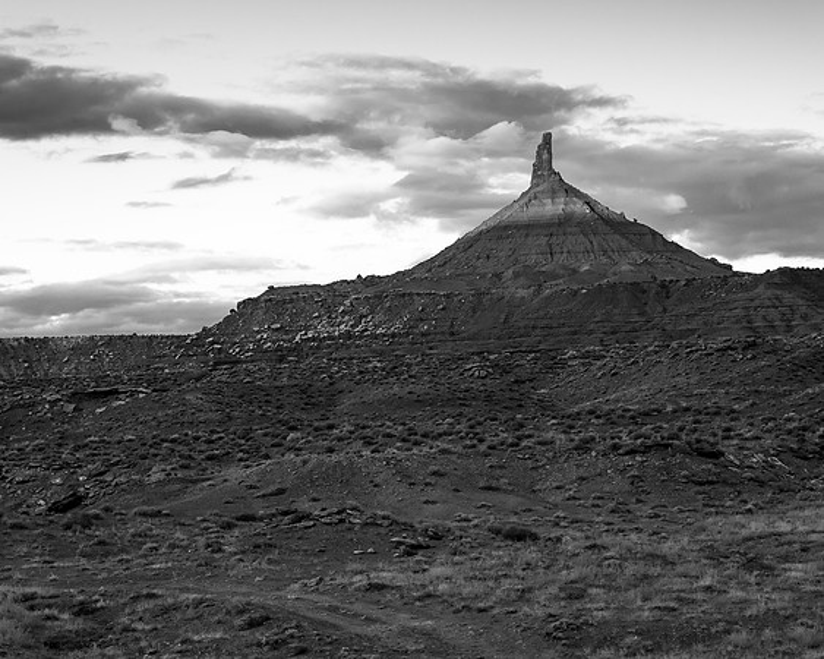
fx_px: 2631
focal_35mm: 108
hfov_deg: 17.8
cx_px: 408
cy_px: 330
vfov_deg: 14.3
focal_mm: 95
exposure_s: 1/500
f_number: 6.3
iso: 1250
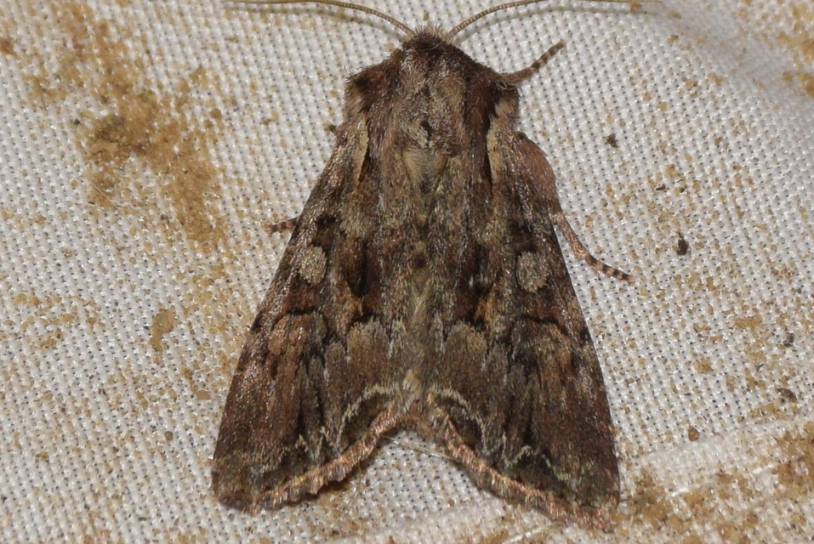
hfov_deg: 15.2
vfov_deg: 10.2
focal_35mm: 135
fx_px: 3055
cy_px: 272
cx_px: 407
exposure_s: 1/160
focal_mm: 90
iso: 400
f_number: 10
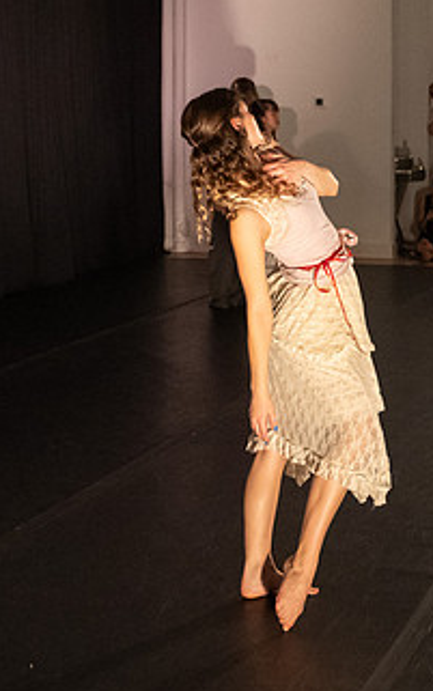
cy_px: 169
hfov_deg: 18.4
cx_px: 523
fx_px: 1263
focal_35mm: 67
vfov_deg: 30.1
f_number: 3.2
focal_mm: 28
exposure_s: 1/320
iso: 6400
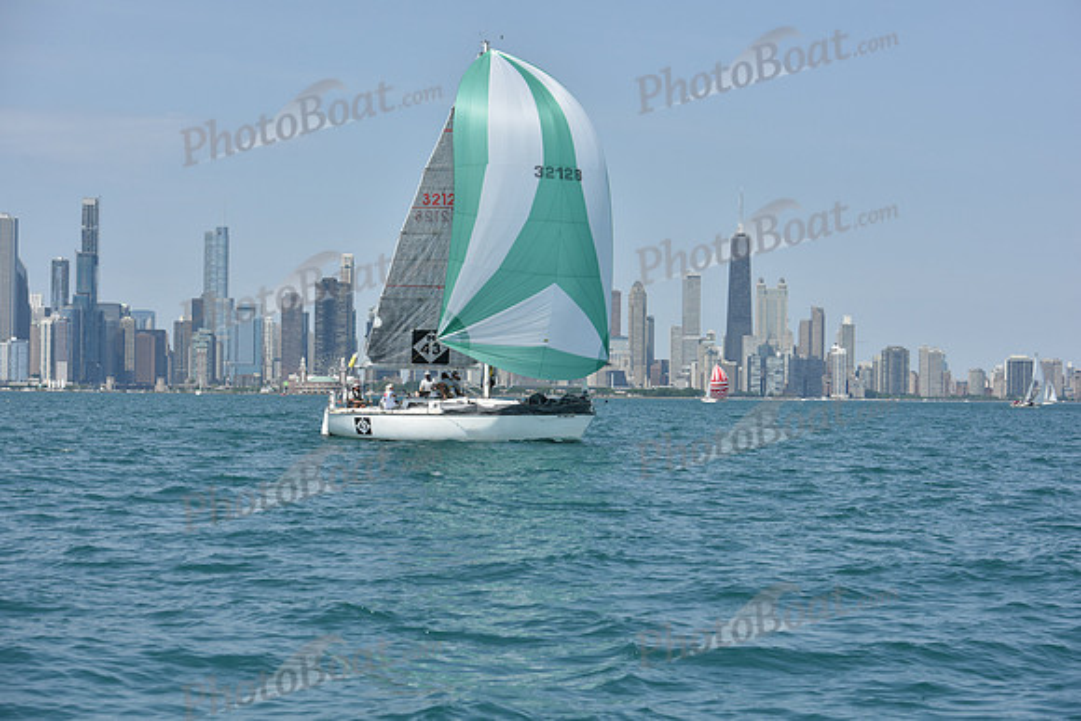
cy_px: 360
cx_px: 540
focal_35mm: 80
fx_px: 2403
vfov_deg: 17.1
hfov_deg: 25.4
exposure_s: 1/1600
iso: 250
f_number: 7.1
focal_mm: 80
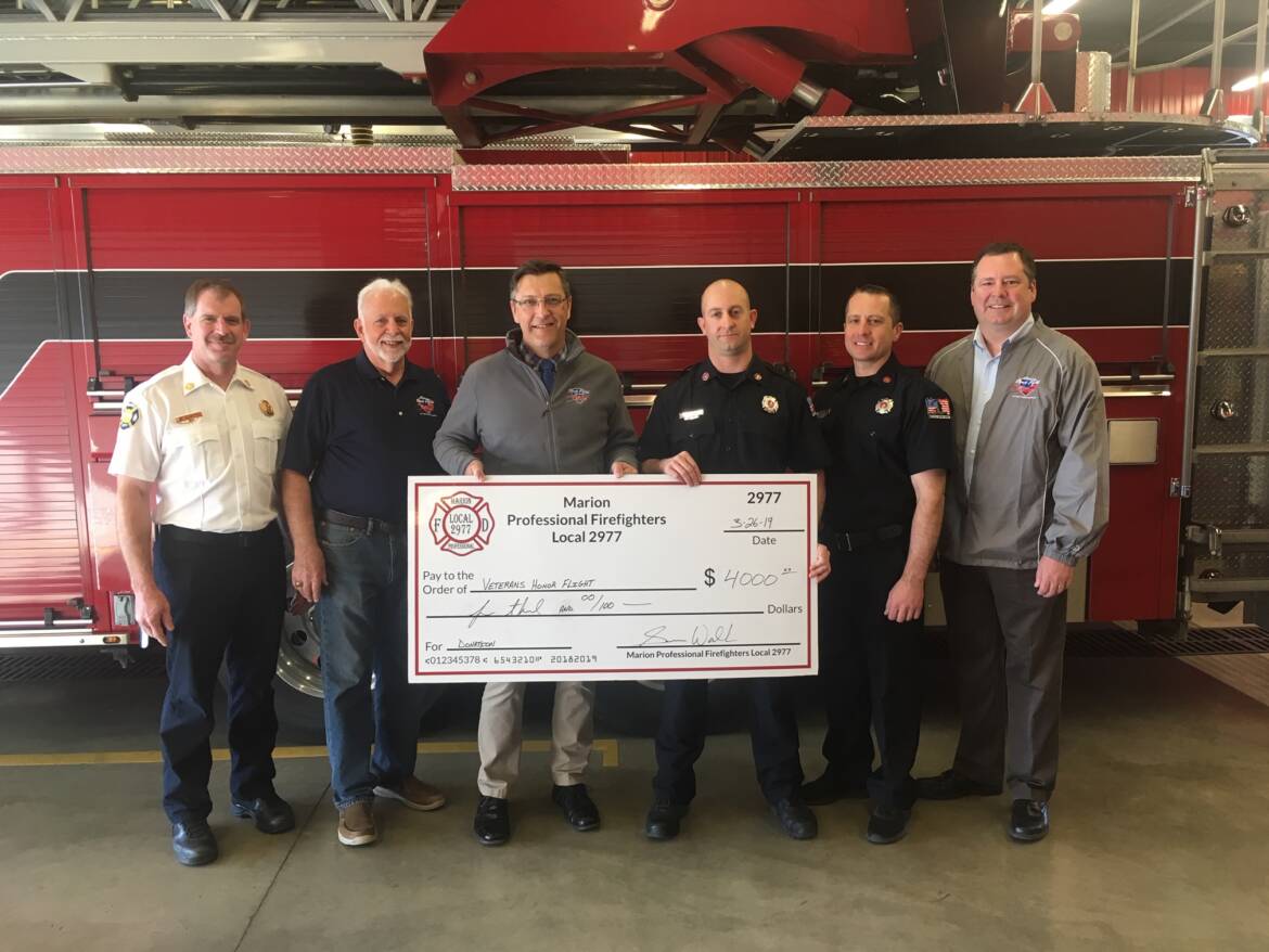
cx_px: 634
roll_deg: -0.4
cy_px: 476
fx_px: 1063
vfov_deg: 48.2
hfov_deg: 61.6
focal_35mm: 29
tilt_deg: -10.1
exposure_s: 1/30
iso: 64
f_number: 2.2
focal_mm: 4.15
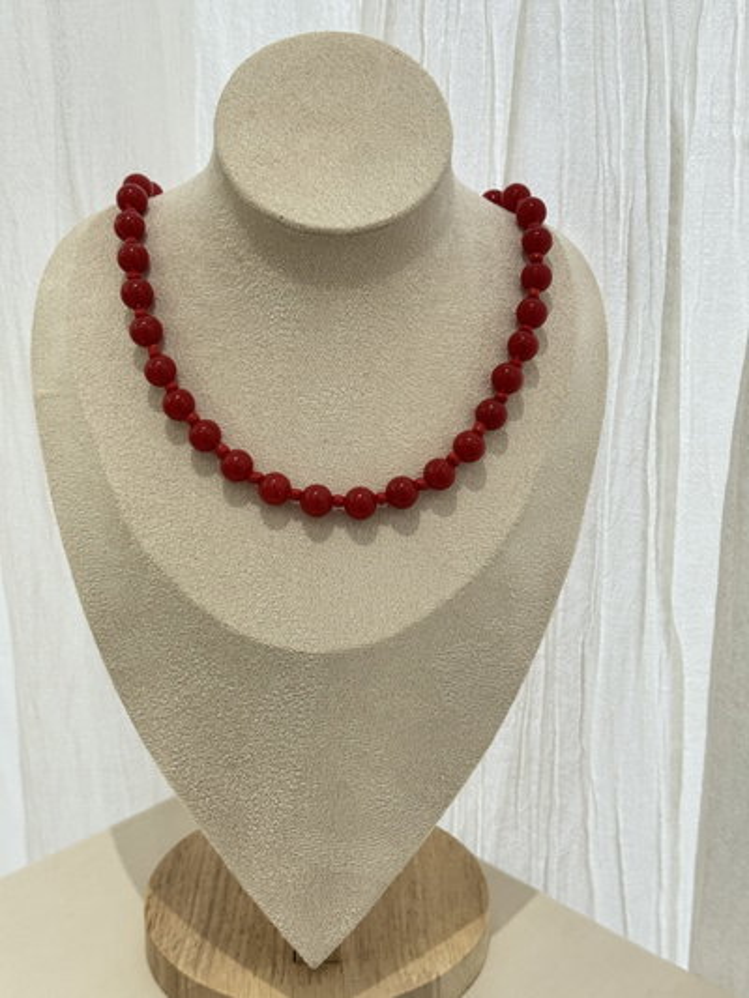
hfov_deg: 30.3
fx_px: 1384
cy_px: 499
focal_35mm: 48
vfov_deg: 39.6
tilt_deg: -19.8
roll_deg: +0.0
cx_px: 374
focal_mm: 6.76
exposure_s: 1/50
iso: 80
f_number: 1.78
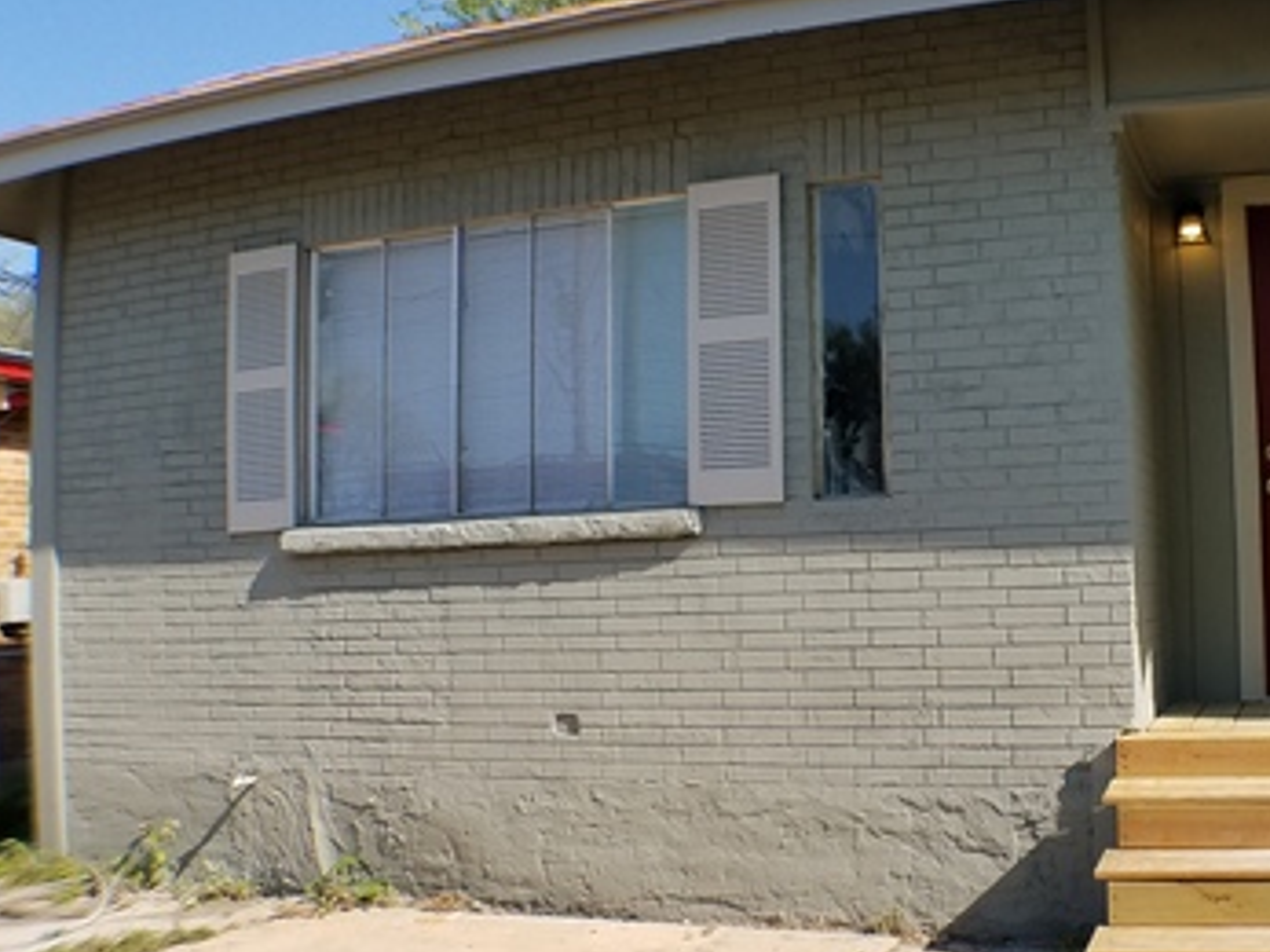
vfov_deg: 30.2
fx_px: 1760
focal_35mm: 48
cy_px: 579
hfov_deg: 38.7
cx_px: 941
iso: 50
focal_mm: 4.2
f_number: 1.7
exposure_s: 1/1928
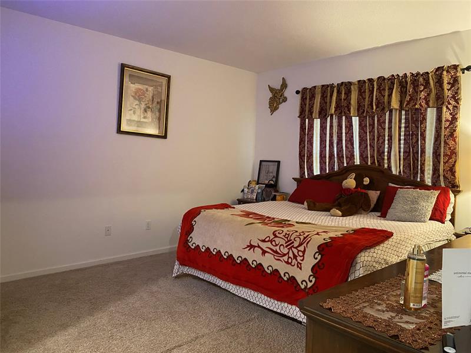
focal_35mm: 26
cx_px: 236
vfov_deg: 53.1
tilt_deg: -4.1
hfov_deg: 67.3
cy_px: 176
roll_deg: -1.5
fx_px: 354
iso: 500
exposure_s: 1/40
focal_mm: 4.25
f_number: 1.8
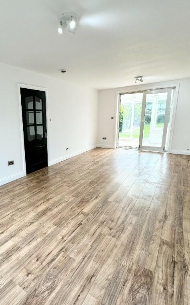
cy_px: 154
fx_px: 166
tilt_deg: -12.0
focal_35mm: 20
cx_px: 52
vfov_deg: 85.1
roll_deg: +2.4
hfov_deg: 57.2
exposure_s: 1/100
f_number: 2.2
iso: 40
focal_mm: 2.22
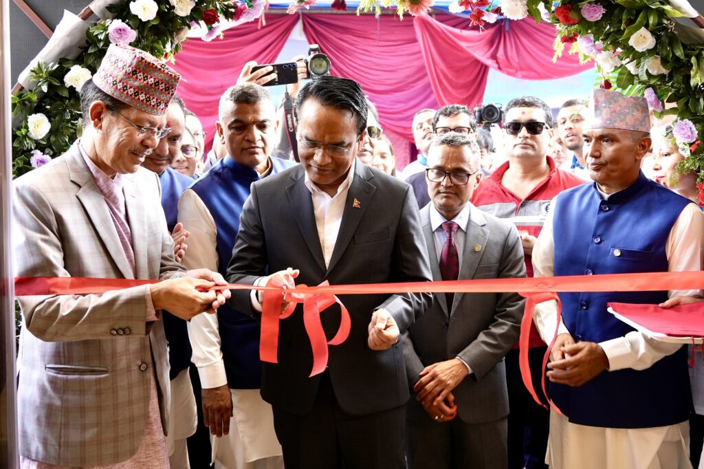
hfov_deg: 73.8
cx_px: 352
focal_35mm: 24
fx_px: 469
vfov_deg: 53.1
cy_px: 234
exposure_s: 1/80
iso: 320
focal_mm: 24
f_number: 2.8
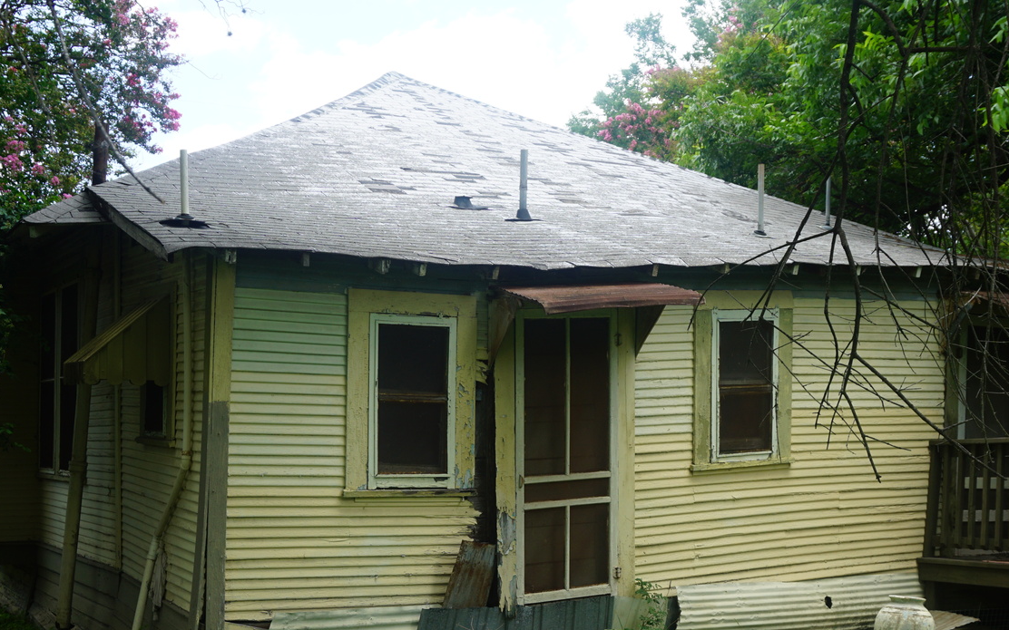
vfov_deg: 26.1
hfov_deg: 41.0
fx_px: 1347
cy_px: 446
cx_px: 454
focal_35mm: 49
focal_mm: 22
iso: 100
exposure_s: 1/80
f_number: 7.1
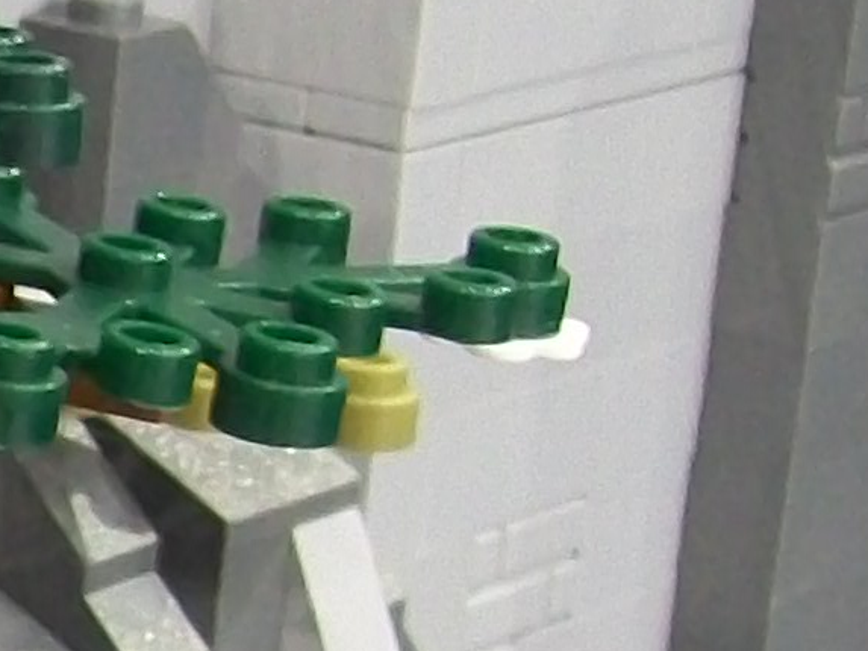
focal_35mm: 205
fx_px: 5141
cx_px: -1268
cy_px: 818
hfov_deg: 8.7
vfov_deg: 7.2
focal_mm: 6
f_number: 2.7
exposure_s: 1/8
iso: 160
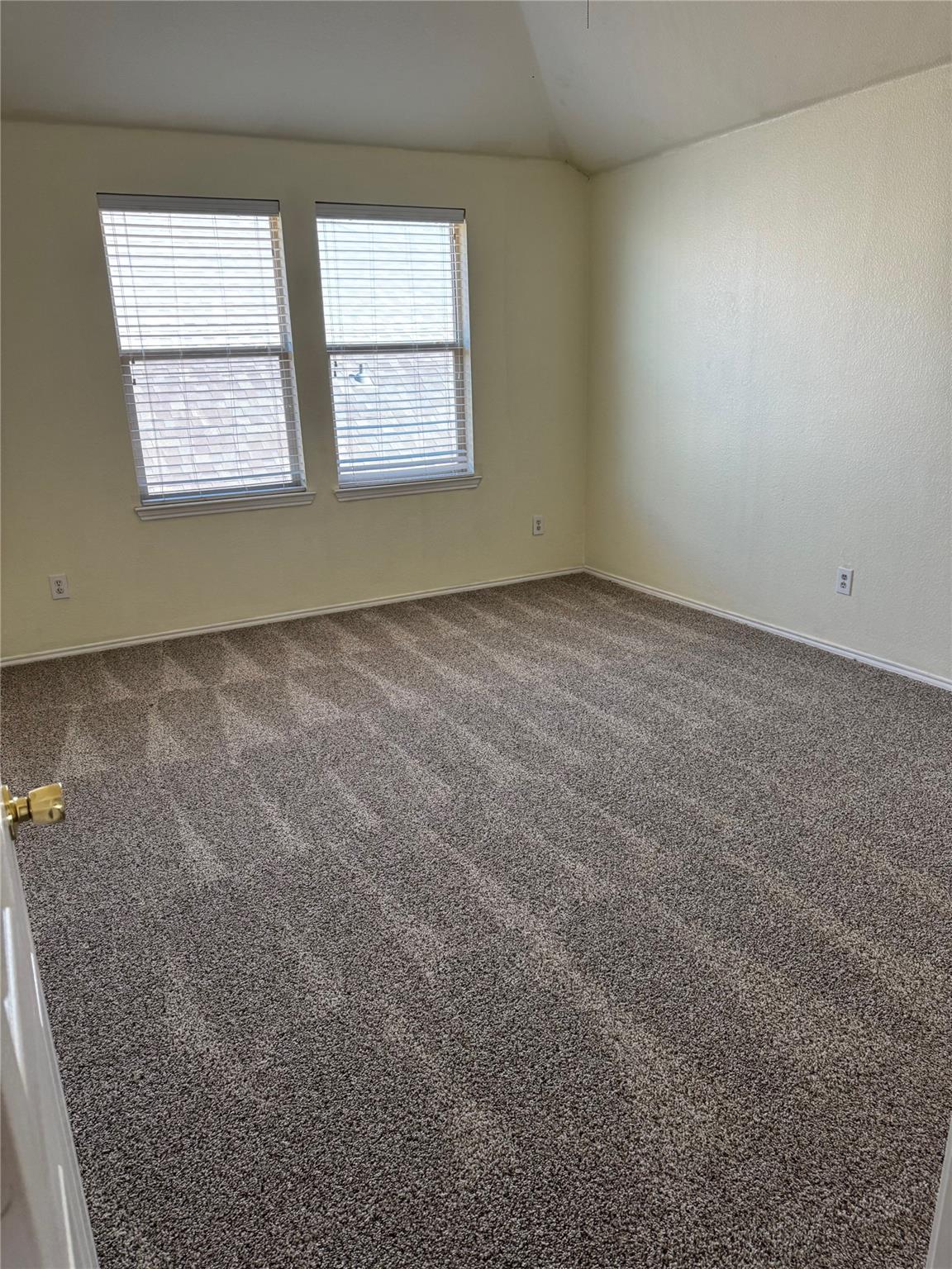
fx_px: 880
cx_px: 476
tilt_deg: -16.5
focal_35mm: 24
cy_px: 634
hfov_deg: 56.8
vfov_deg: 71.6
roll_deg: +1.6
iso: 200
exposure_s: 1/121
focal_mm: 6.76
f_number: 1.78
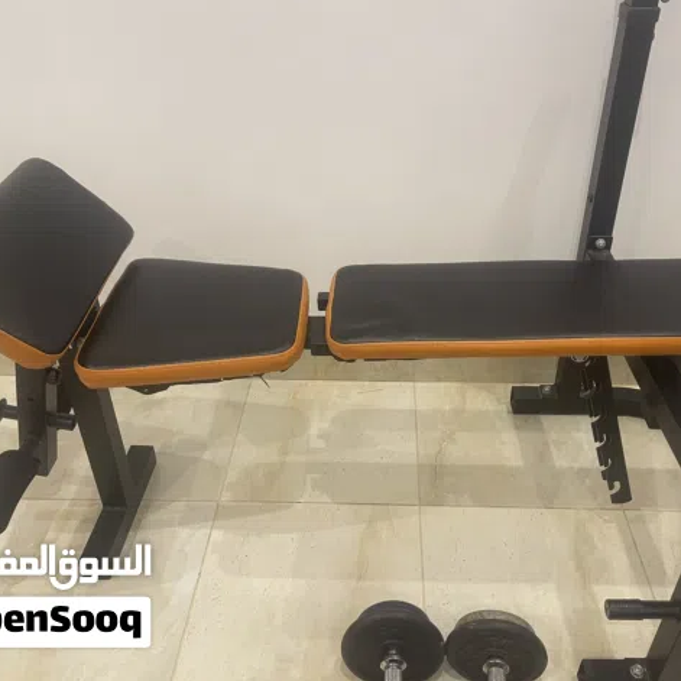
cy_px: 335
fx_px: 668
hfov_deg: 54.0
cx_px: 369
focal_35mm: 30
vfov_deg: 54.0
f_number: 1.6
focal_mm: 5.1
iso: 200
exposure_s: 1/60
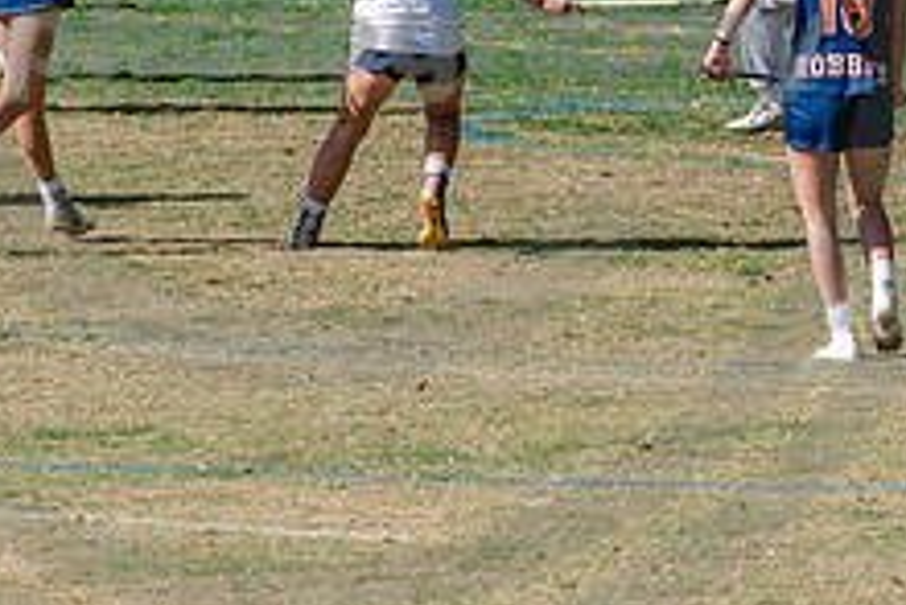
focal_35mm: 464
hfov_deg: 4.4
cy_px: -305
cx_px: 171
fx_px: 11685
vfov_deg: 3.0
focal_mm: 122
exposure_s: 1/800
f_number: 7.1
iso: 250
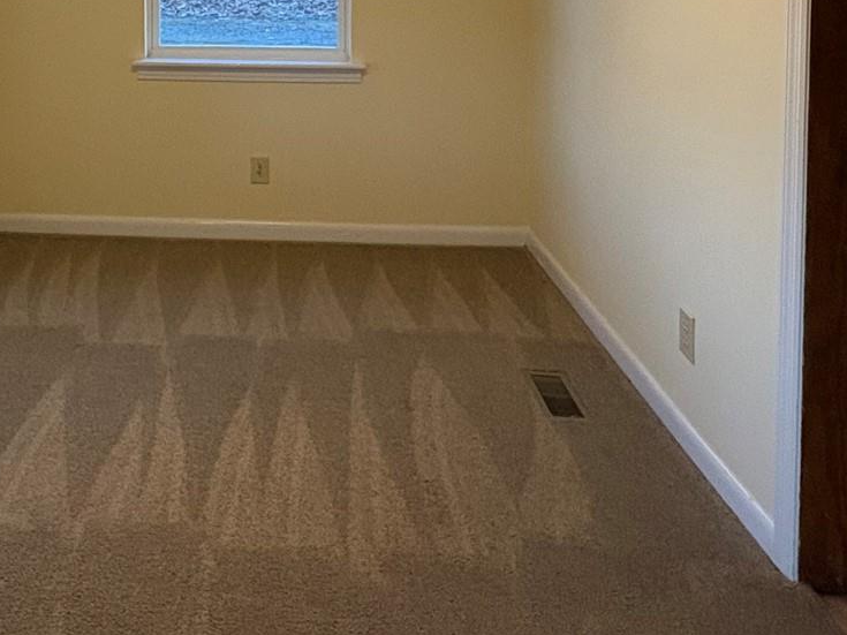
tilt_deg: -1.8
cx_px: 184
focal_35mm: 39
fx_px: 954
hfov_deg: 45.7
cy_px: -35
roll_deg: -0.7
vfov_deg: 33.0
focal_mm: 2.22
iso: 400
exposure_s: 1/120
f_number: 2.2
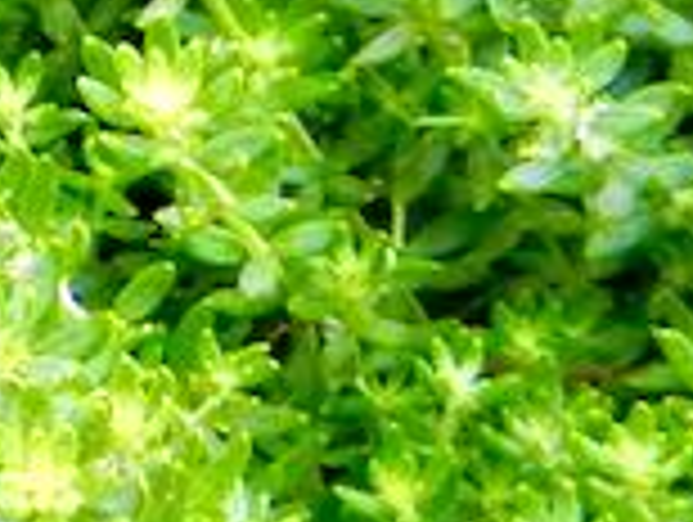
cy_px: -112
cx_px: -864
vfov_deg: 7.4
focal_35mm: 199
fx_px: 3990
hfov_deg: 9.1
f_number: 3.5
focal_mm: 5.4
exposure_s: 1/35.8
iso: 160
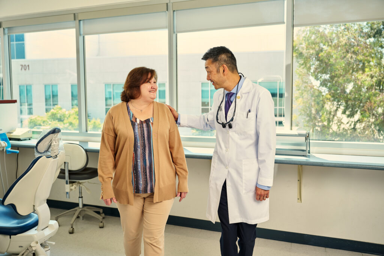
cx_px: 192
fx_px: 395
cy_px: 128
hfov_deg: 51.9
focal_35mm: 37
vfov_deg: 36.0
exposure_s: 1/160
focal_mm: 37
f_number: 4
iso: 400
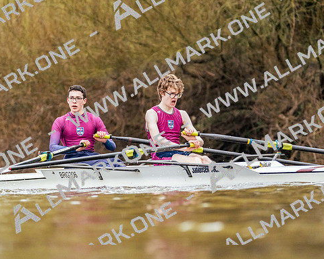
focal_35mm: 306
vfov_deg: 5.1
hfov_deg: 6.3
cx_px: 151
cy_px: 129
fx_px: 2934
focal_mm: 270
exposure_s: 1/1600
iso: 5000
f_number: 6.3
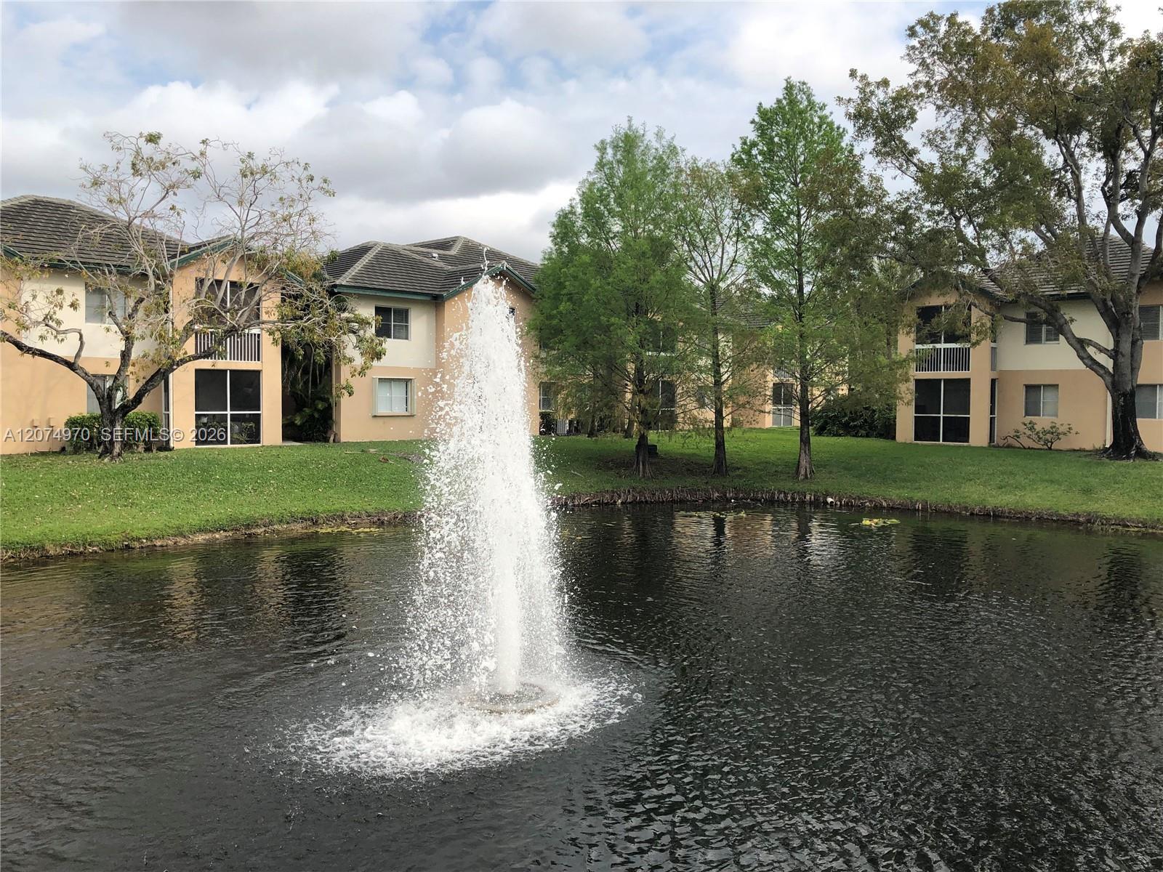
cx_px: 582
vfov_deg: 49.7
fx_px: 941
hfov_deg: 63.4
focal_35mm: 28
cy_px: 436
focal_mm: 3.99
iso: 20
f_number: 1.8
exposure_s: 1/1333
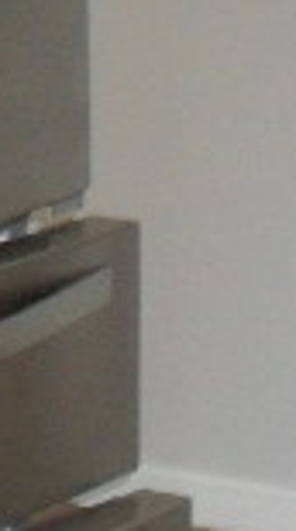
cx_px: -1084
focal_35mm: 254
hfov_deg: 4.2
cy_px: 69
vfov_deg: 8.5
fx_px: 3564
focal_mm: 6.3
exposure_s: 1/45
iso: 200
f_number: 3.2
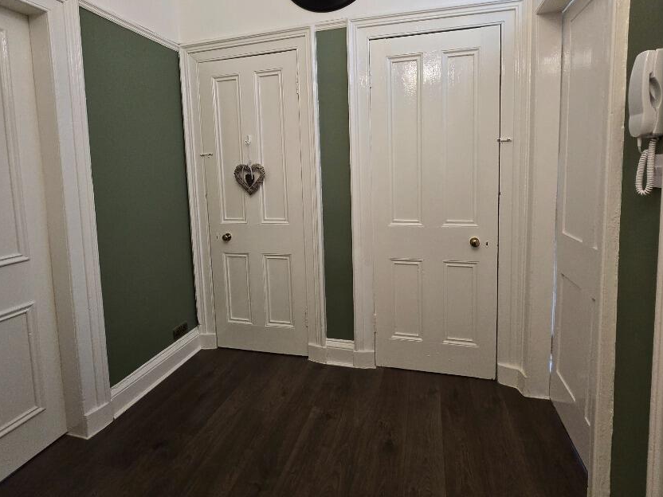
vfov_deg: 77.2
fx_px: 306
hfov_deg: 94.5
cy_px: 198
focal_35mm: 16
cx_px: 340
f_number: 2.2
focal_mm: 2.2
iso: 500
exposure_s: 1/100
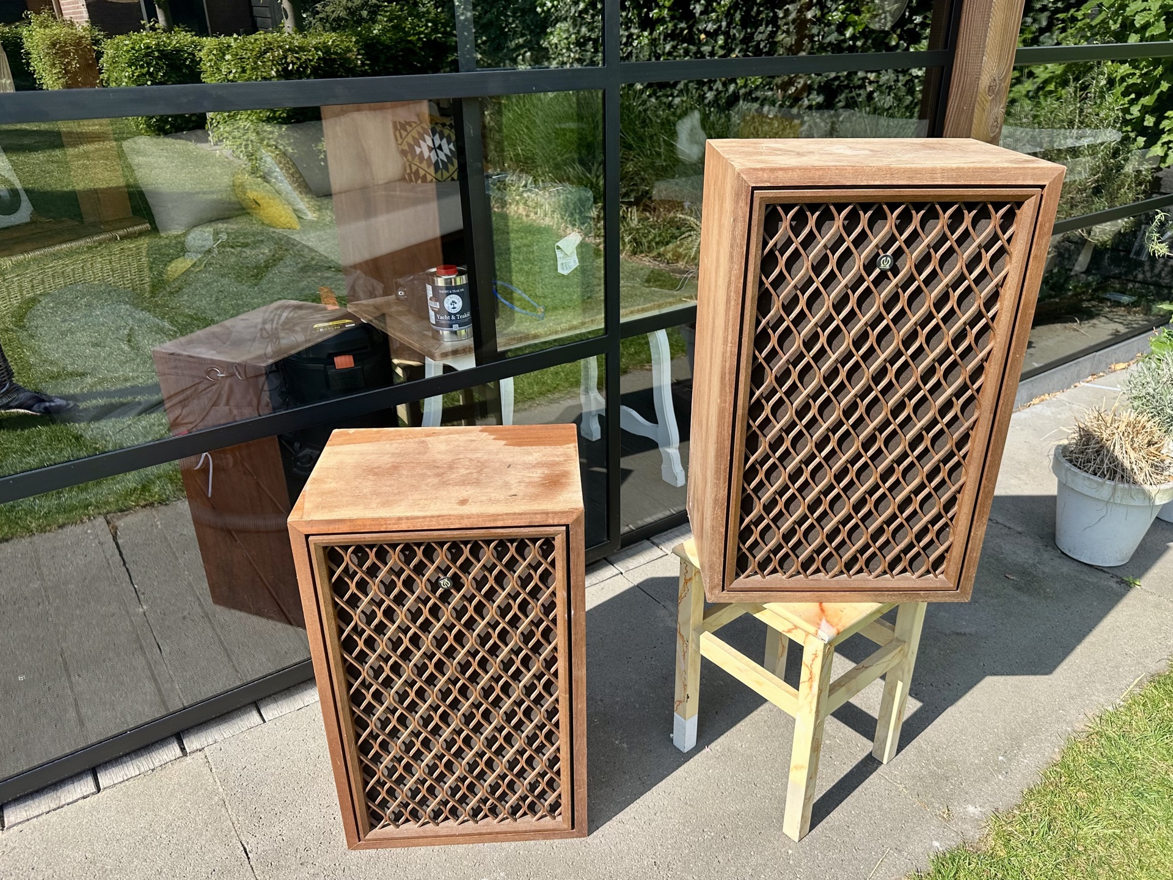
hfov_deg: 69.4
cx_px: 607
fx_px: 847
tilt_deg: -26.7
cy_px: 453
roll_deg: +0.7
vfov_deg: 54.9
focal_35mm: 25
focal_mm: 6.86
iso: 80
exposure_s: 1/1433
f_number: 1.78
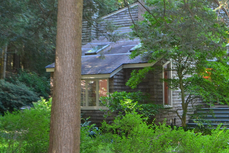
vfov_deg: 23.4
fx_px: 369
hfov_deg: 31.5
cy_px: 74
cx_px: 236
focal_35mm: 58
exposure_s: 1/60
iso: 720
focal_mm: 18
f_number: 3.5
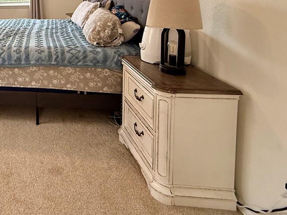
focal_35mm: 31
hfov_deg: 47.4
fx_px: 257
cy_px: 4
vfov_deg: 40.3
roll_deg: +1.4
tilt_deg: -5.7
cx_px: -6
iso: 160
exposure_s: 1/99
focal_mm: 2.22
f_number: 2.2
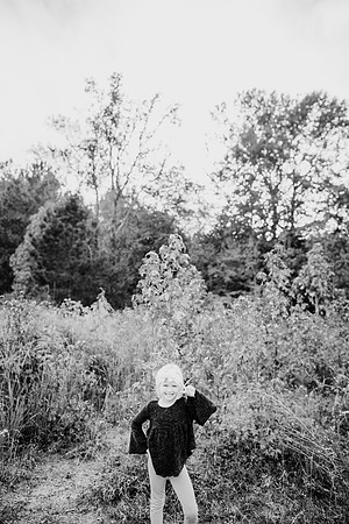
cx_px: 174
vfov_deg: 73.7
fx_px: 349
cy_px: 262
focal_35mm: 24
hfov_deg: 53.1
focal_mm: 24
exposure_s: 1/1000
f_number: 2.5
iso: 200
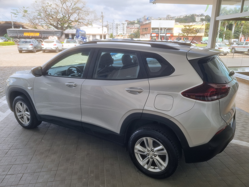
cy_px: 94
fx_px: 187
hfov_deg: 67.3
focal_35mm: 26
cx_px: 124
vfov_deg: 53.1
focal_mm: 5.4
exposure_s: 1/443
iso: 50
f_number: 1.8
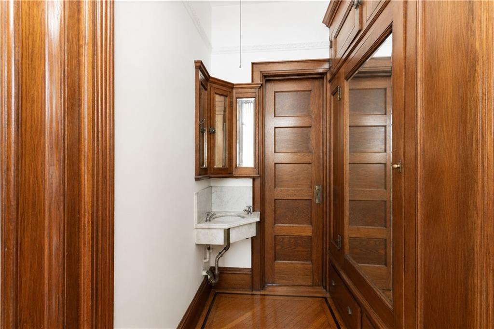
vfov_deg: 77.3
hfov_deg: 100.4
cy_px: 164
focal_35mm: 15
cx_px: 247
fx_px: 206
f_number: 9
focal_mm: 10
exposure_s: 1/60
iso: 2000
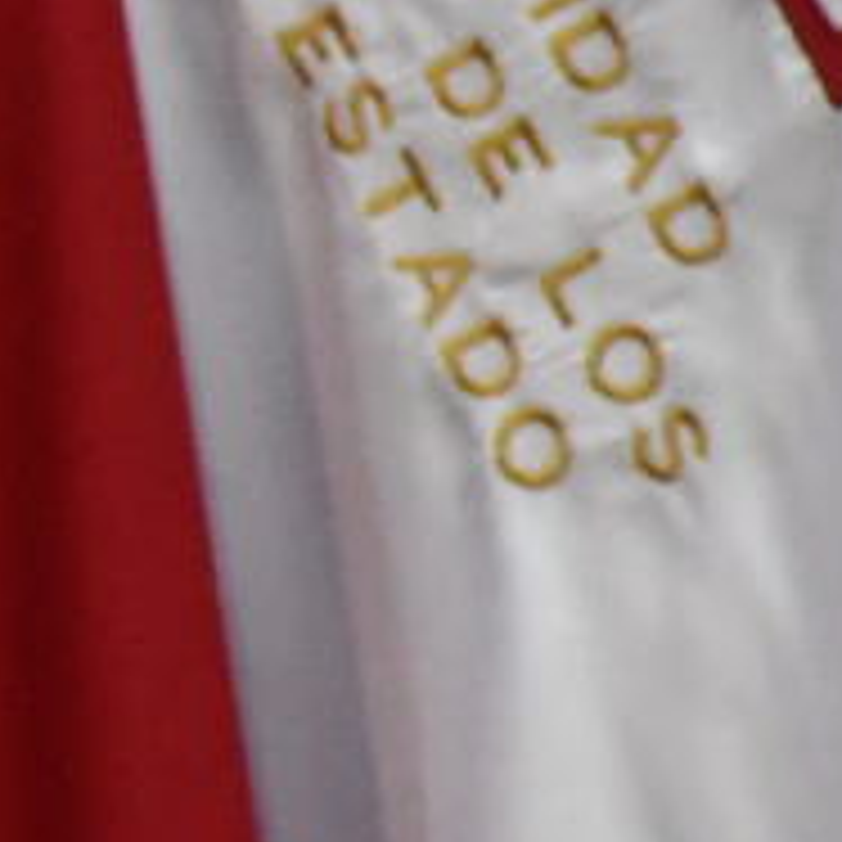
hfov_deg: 1.4
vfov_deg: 1.4
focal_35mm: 1235
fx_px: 33987
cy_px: 230
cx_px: -2296
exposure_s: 1/125
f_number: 6.3
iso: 3200
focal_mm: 112
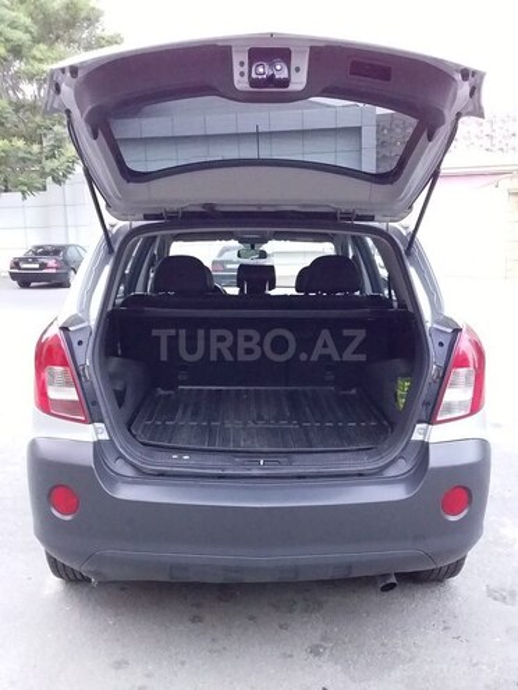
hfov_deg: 45.4
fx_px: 619
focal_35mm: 31
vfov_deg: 58.4
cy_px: 345
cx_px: 259
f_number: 2.2
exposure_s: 1/25
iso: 320
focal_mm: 3.3
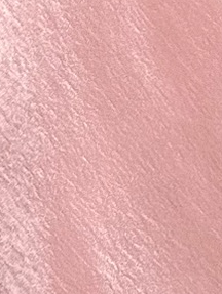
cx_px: 94
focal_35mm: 171
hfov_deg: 8.7
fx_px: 1459
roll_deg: -2.7
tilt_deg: -7.7
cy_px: -55
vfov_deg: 11.3
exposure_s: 1/121
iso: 125
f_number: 1.78
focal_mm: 6.86
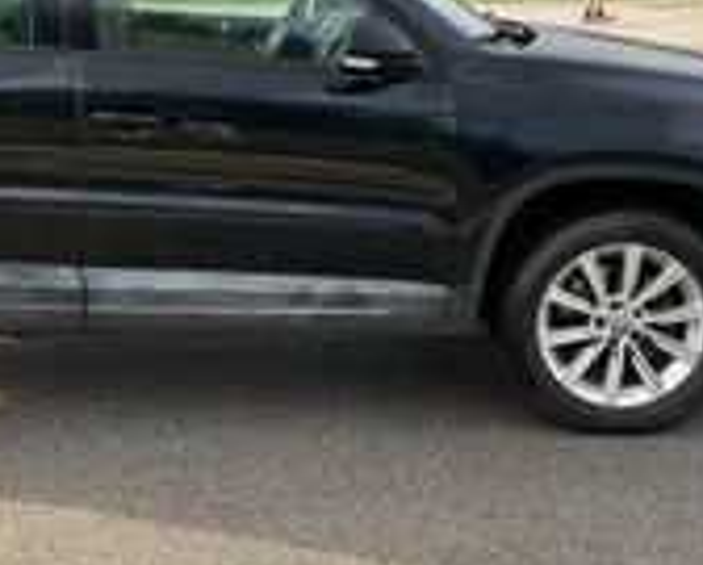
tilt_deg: -6.5
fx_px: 1355
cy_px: 142
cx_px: 188
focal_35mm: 65
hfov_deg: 28.7
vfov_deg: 23.3
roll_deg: +0.1
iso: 25
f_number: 1.8
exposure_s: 1/300
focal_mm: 3
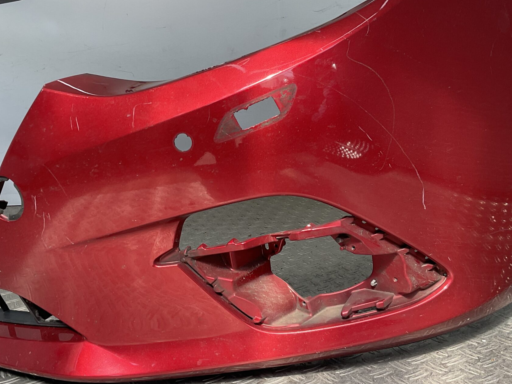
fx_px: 651
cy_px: 188
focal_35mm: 44
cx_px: 219
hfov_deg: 42.8
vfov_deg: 32.9
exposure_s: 1/280
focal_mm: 3
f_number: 1.8
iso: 16
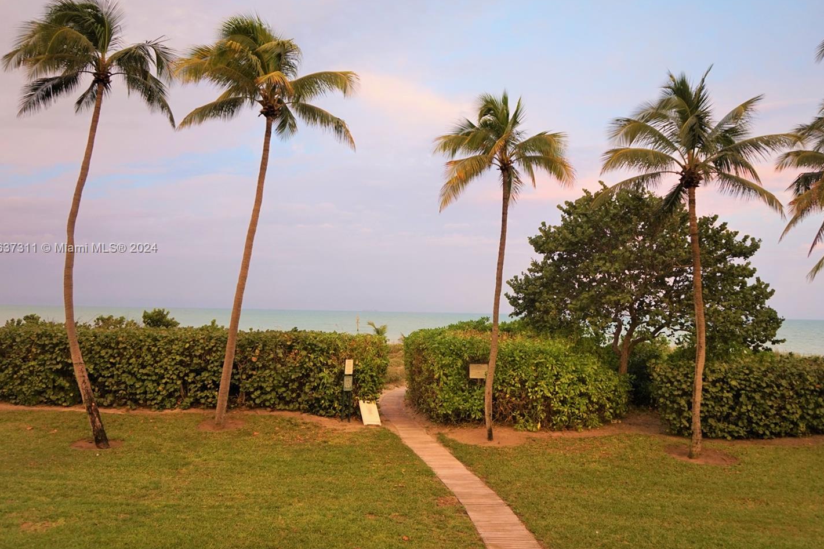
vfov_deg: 47.9
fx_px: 618
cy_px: 249
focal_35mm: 27
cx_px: 435
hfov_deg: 67.3
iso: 320
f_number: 3.5
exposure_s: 1/50
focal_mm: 16
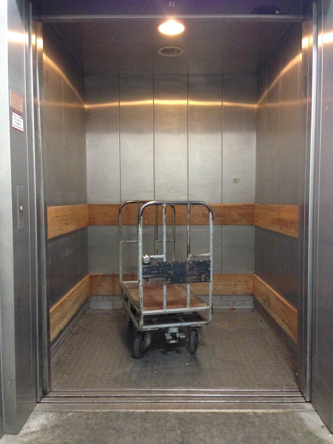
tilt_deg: +0.2
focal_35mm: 33
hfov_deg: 42.9
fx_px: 423
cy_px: 222
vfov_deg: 55.4
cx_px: 166
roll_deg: -0.1
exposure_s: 1/15
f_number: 2.4
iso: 400
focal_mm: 4.12
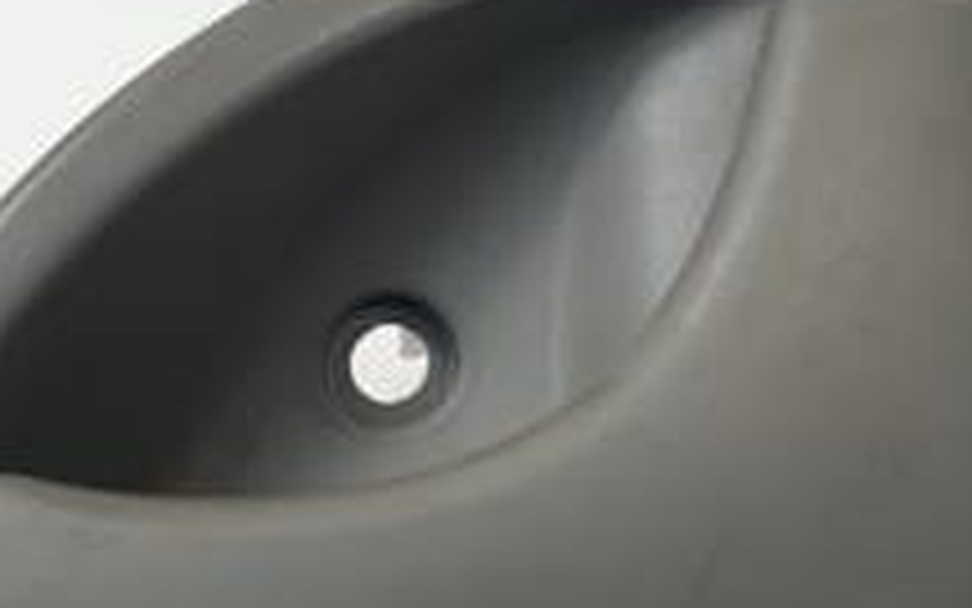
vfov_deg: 25.3
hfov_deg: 39.6
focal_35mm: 51
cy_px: 324
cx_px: 464
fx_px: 1351
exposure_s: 1/100
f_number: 2.4
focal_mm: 4.3
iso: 50
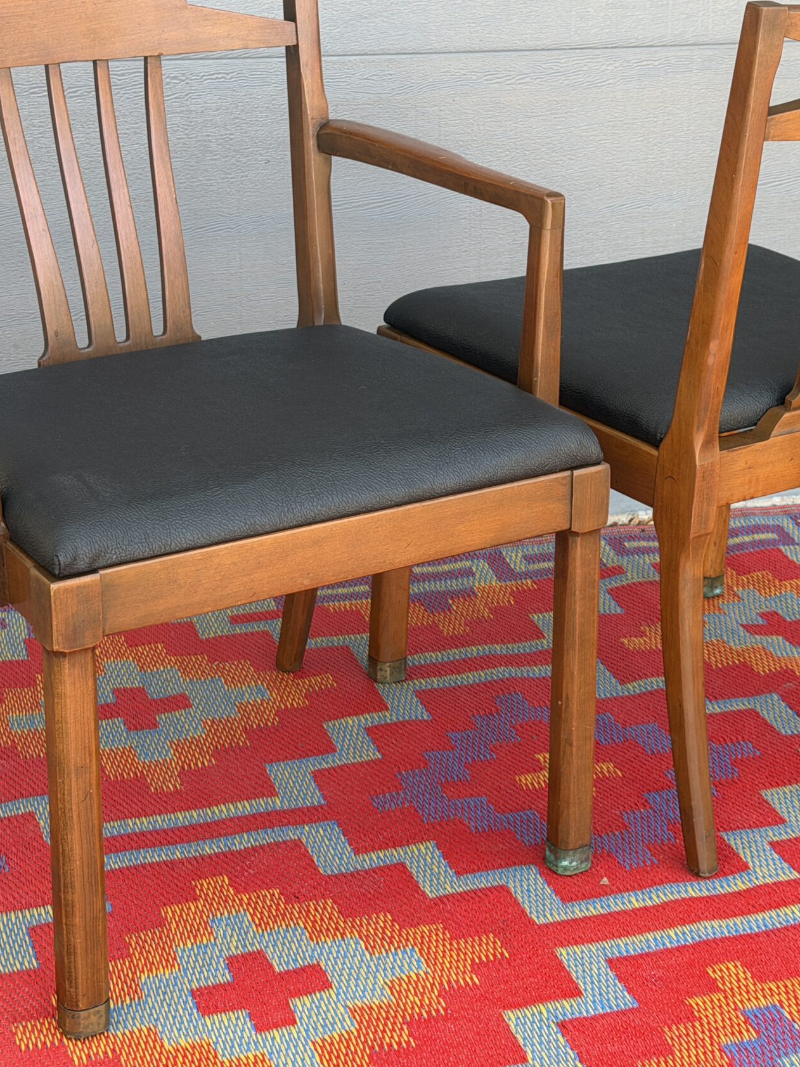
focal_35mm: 73
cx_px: 500
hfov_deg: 20.1
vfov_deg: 26.7
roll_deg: -0.7
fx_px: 2250
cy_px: 469
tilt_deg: -17.0
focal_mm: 6.76
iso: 50
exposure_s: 1/121
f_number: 1.78
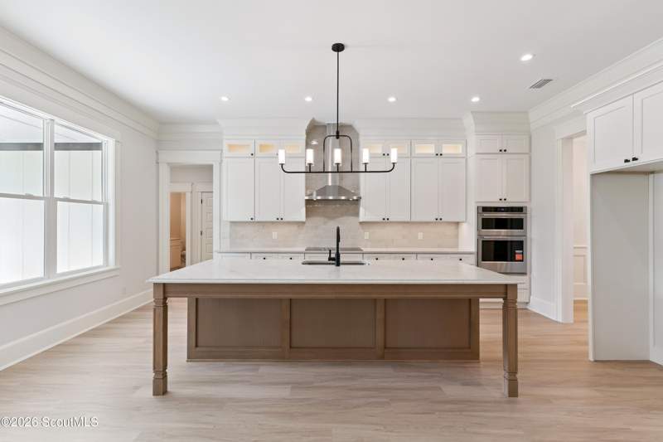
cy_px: 221
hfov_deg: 93.3
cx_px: 332
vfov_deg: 70.4
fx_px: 313
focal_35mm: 17
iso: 250
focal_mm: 17
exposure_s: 1/20
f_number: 8
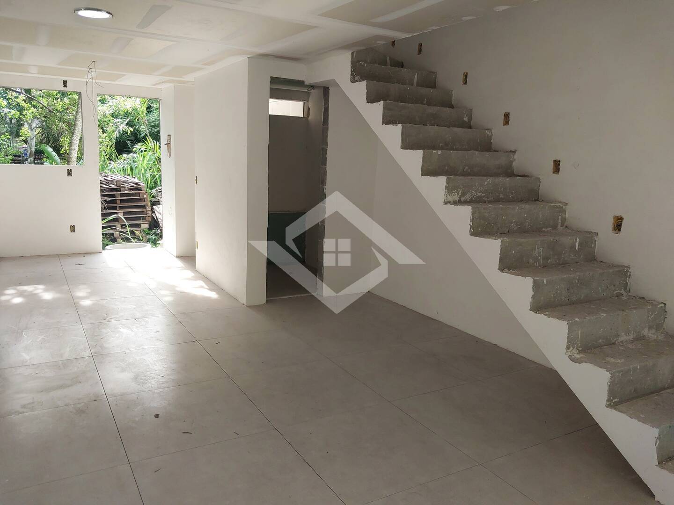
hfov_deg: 60.0
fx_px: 584
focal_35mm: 30
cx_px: 337
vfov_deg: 46.8
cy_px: 252
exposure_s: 1/120
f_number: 1.8
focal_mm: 4.6
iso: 64
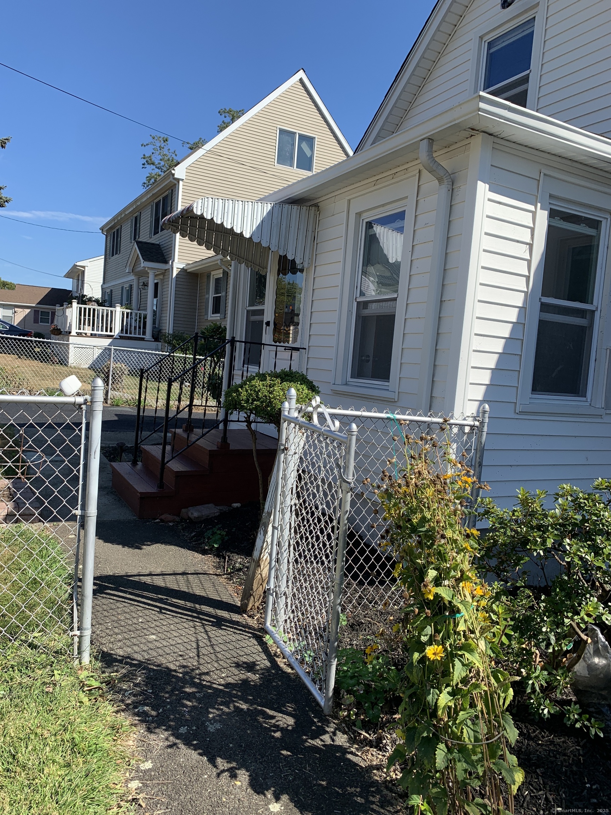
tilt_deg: -4.0
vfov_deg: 67.3
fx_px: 612
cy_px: 408
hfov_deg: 53.1
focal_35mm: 26
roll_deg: -3.5
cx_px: 306
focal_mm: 4.25
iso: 25
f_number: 1.8
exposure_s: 1/1490
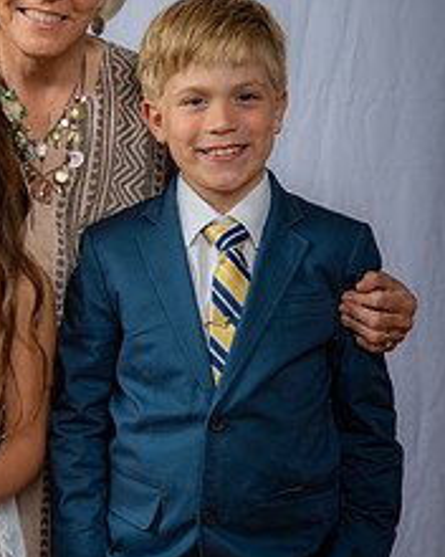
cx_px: 82
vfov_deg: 16.1
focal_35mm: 119
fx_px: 1959
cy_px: 203
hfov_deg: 12.9
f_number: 5.6
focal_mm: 62
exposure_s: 1/200
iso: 250
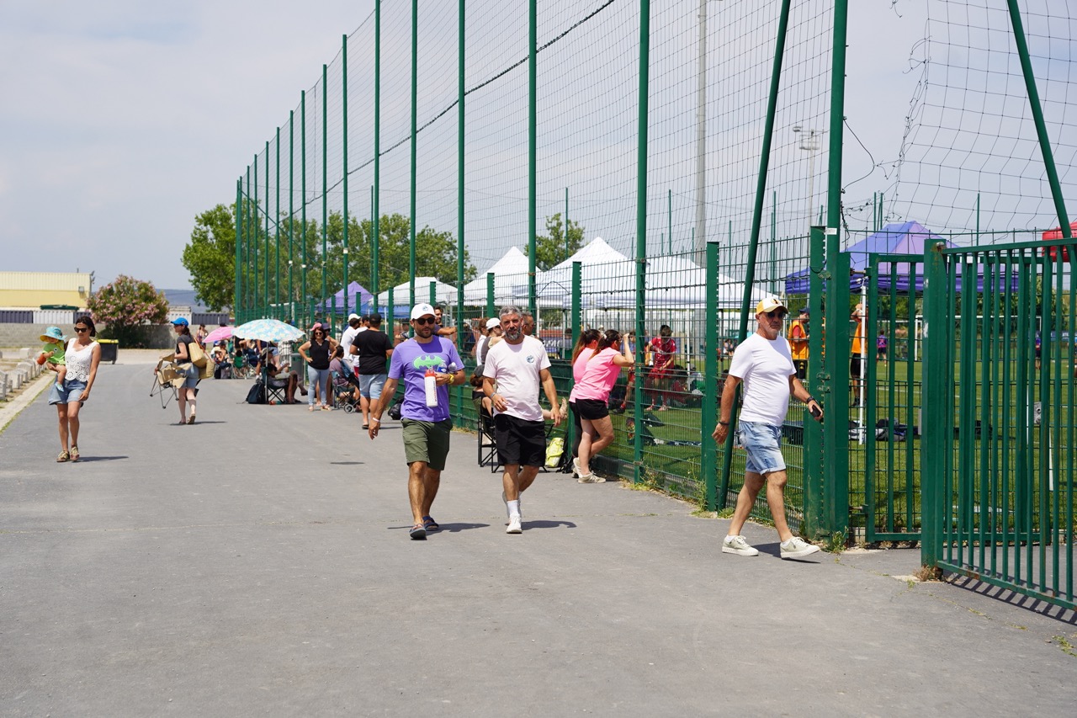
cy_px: 359
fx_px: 1875
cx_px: 538
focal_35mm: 63
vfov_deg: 21.7
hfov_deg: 32.0
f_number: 5
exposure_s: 1/800
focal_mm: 62.7
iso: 100
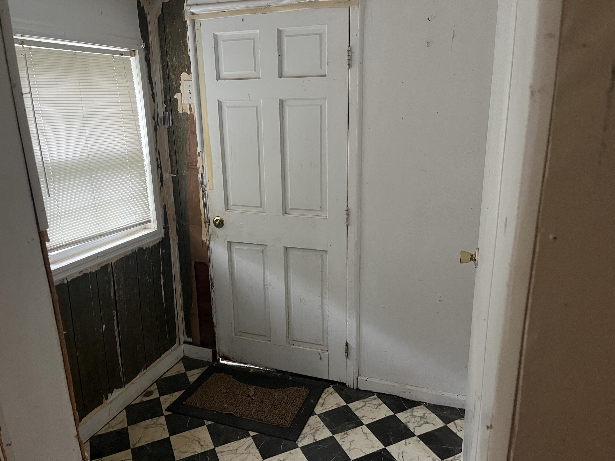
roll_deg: +1.5
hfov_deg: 67.3
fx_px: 462
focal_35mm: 26
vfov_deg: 53.1
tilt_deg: -14.5
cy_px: 230
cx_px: 308
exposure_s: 1/60
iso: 400
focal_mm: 5.1
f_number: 1.6
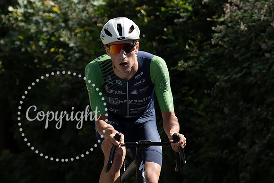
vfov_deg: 2.6
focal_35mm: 538
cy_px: 64
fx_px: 4098
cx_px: 110
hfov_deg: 3.8
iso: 100
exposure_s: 1/1000
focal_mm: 164
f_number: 3.5
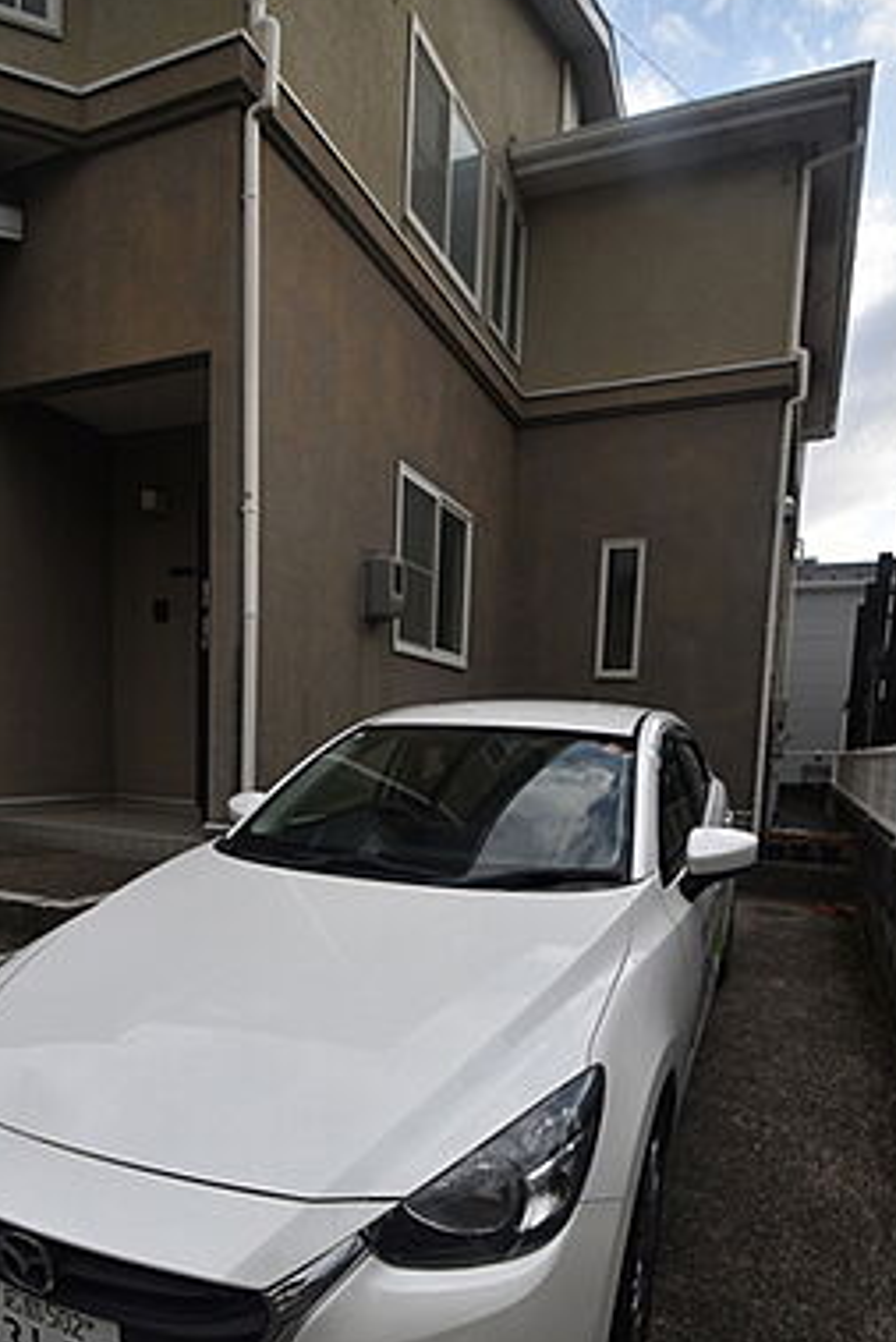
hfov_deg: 64.4
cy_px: 821
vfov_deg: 85.5
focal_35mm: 19
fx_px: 709
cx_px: 496
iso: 100
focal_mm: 10
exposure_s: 1/250
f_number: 8
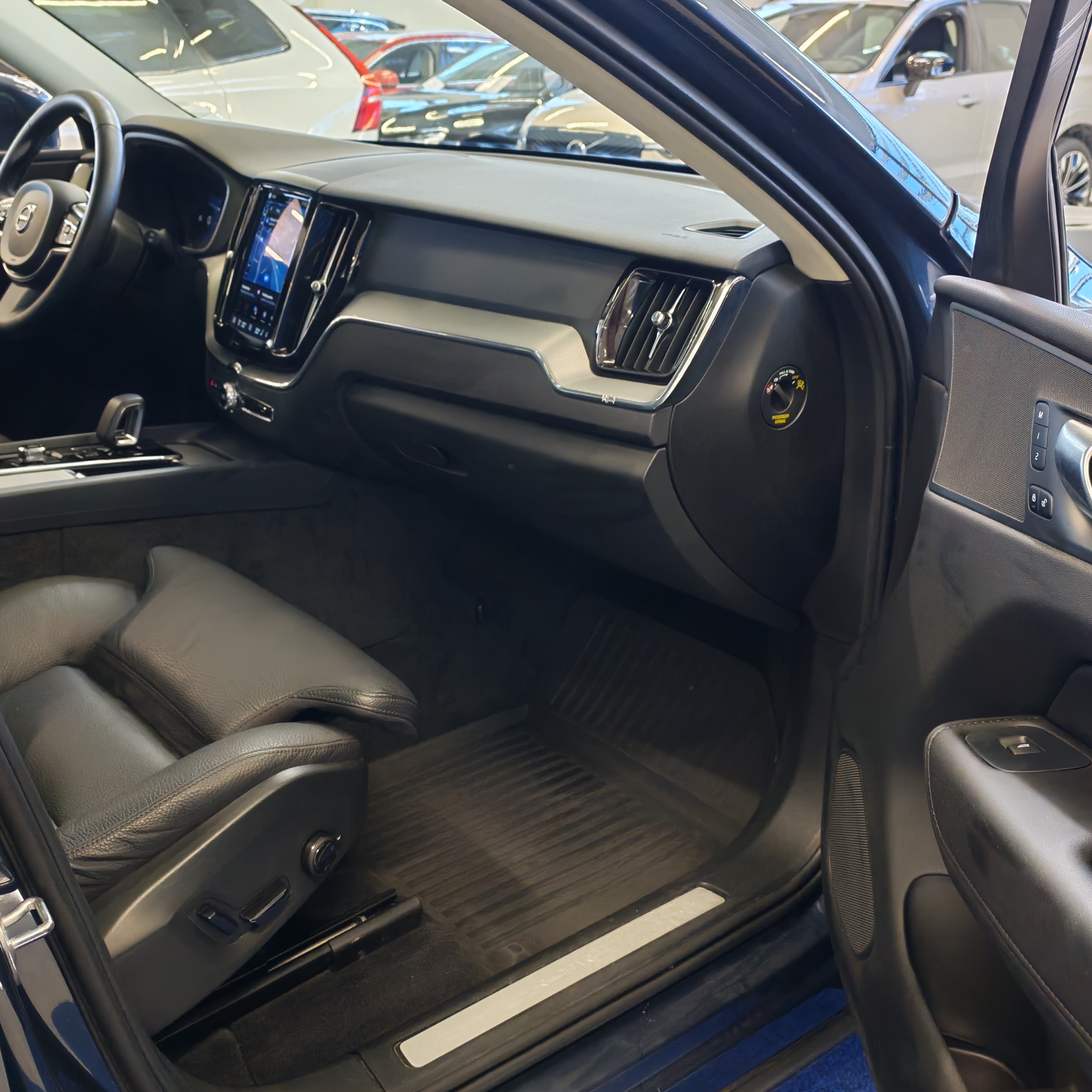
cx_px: 460
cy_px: 548
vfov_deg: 44.9
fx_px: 1321
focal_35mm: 37
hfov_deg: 44.8
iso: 500
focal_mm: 6.12
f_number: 1.9
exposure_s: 1/100
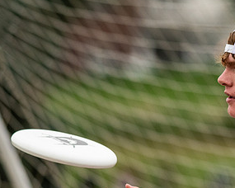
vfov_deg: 1.5
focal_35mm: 1011
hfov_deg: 1.9
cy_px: 152
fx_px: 7032
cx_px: 244
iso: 1600
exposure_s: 1/2000
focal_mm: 300
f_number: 4.5
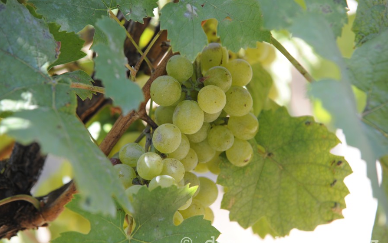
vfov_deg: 6.4
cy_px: 125
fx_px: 2168
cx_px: 194
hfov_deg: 10.2
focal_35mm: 205
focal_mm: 200
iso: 200
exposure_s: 1/60
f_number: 7.1
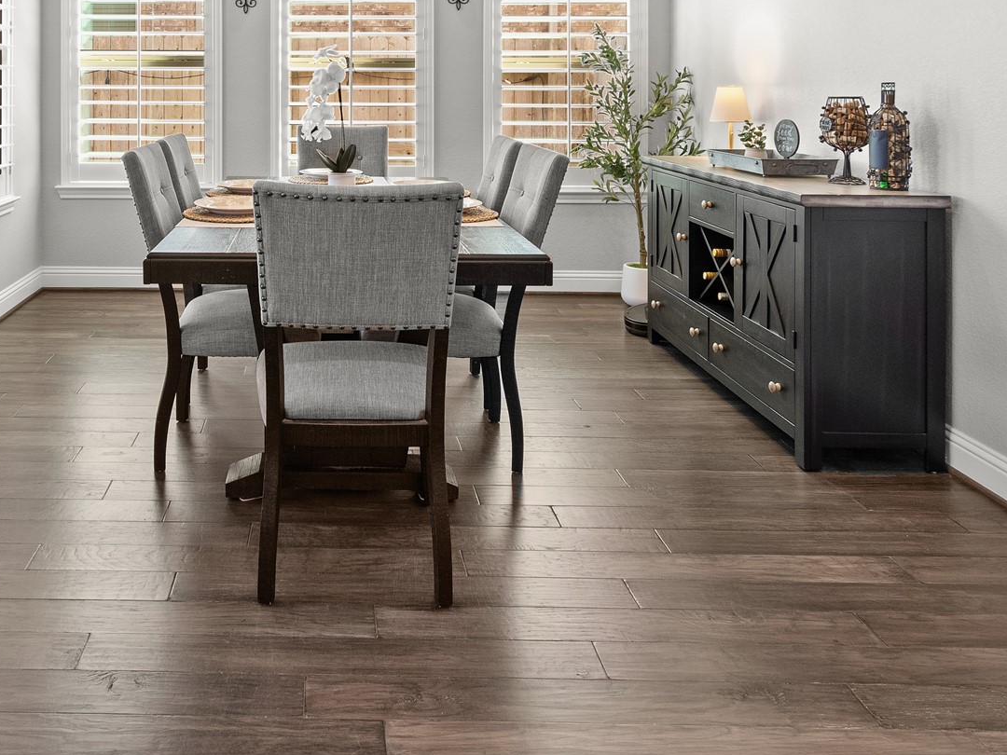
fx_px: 844
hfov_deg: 59.8
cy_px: 84
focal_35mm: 29
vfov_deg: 44.2
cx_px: 312
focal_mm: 10
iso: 320
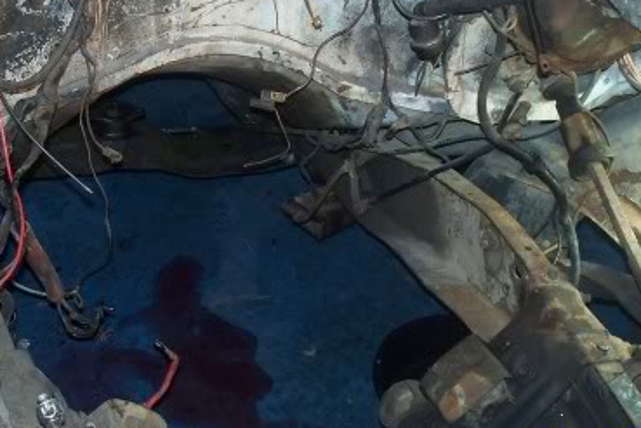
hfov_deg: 30.9
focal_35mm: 65
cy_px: 141
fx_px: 1157
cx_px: 271
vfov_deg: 20.8
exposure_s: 1/30
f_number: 2.8
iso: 200
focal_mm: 7.54
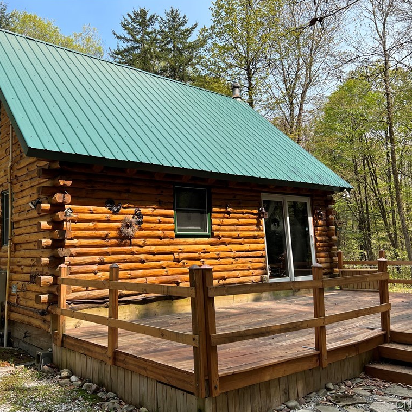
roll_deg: +2.0
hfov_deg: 52.0
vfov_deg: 52.5
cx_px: 155
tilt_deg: +5.7
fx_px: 417
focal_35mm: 31
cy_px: 205
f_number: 1.5
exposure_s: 1/1431
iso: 50
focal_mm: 5.7
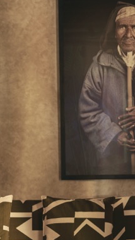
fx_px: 839
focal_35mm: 132
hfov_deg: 9.2
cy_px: 174
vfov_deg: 16.2
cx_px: 15
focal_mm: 45
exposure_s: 4
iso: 200
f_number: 5.6
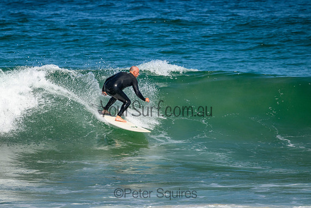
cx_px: 133
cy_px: 89
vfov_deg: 1.5
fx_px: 7952
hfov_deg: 2.2
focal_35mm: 920
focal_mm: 800
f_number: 11
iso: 1100
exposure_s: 1/2000
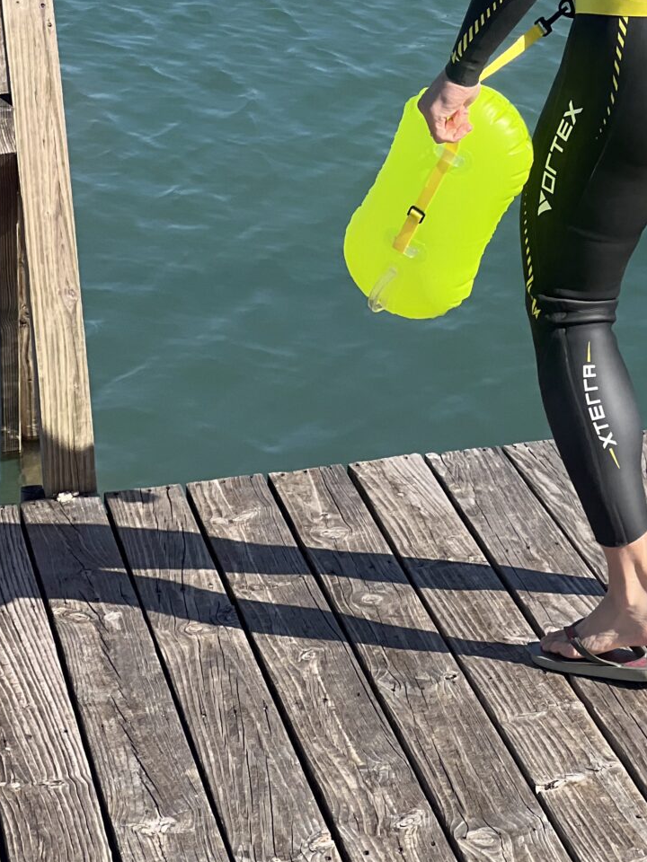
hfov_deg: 9.6
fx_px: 3838
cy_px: 23
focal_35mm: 154
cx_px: 576
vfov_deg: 12.7
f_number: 2.8
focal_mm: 9
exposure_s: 1/444
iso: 32
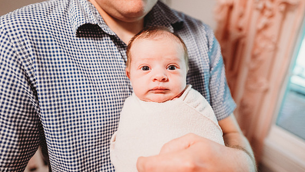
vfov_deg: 44.4
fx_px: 210
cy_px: 85
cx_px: 154
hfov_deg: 71.9
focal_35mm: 26
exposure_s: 1/160
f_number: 2.2
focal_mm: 24
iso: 2000
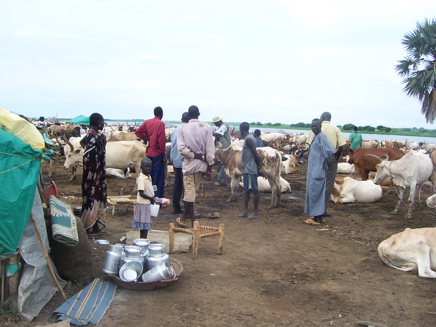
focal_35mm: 37
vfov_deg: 38.7
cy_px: 164
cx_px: 218
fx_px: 466
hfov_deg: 50.1
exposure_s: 1/180
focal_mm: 5.6
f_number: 5.6
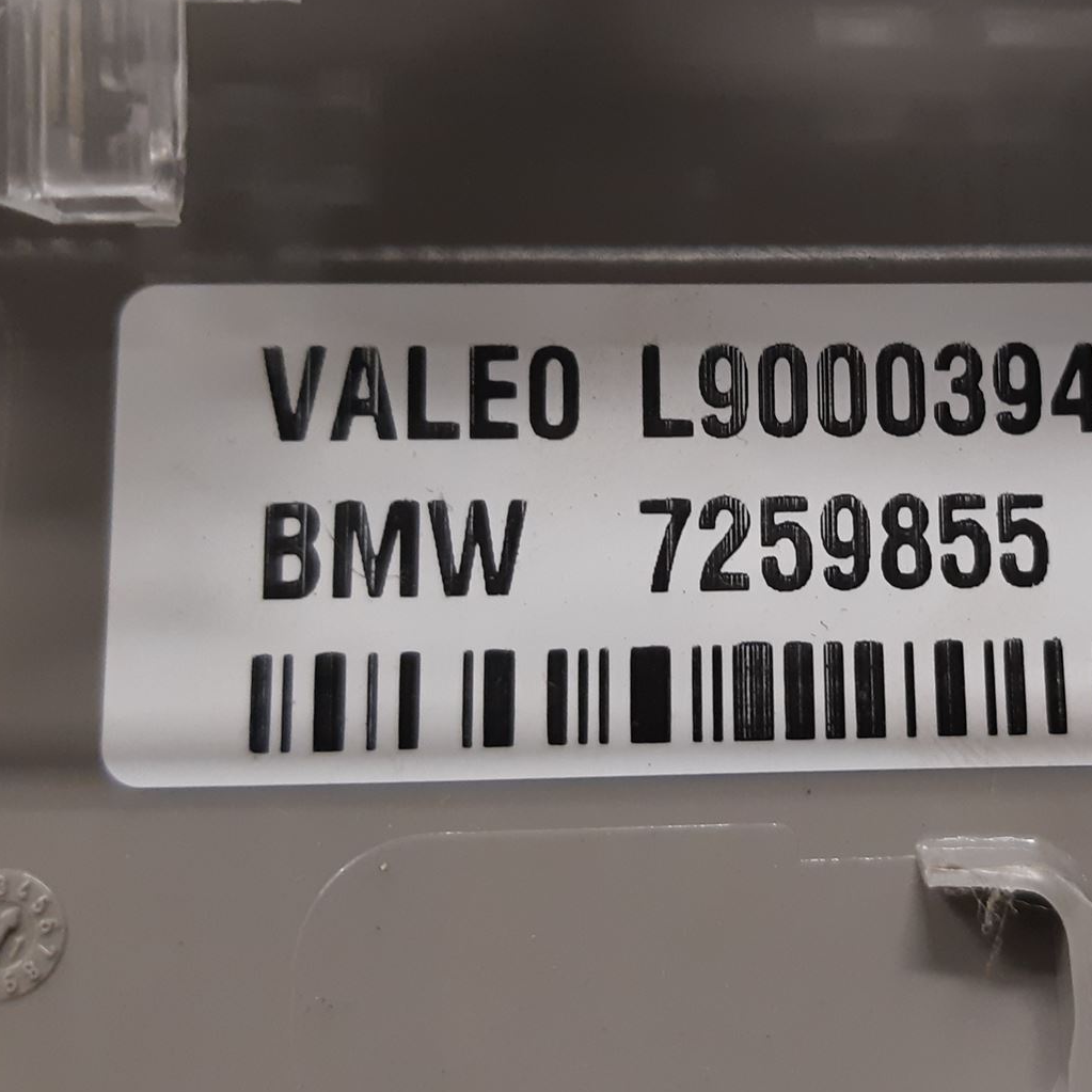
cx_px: 843
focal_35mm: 46
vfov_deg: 36.8
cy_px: 518
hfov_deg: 35.8
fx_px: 1642
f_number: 1.7
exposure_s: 1/50
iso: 160
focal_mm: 3.93
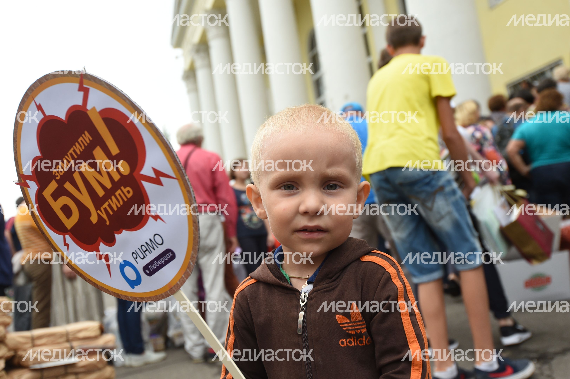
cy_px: 190
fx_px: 554
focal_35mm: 35
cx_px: 285
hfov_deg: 54.5
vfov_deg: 37.8
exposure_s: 1/2000
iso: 1000
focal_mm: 35
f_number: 5
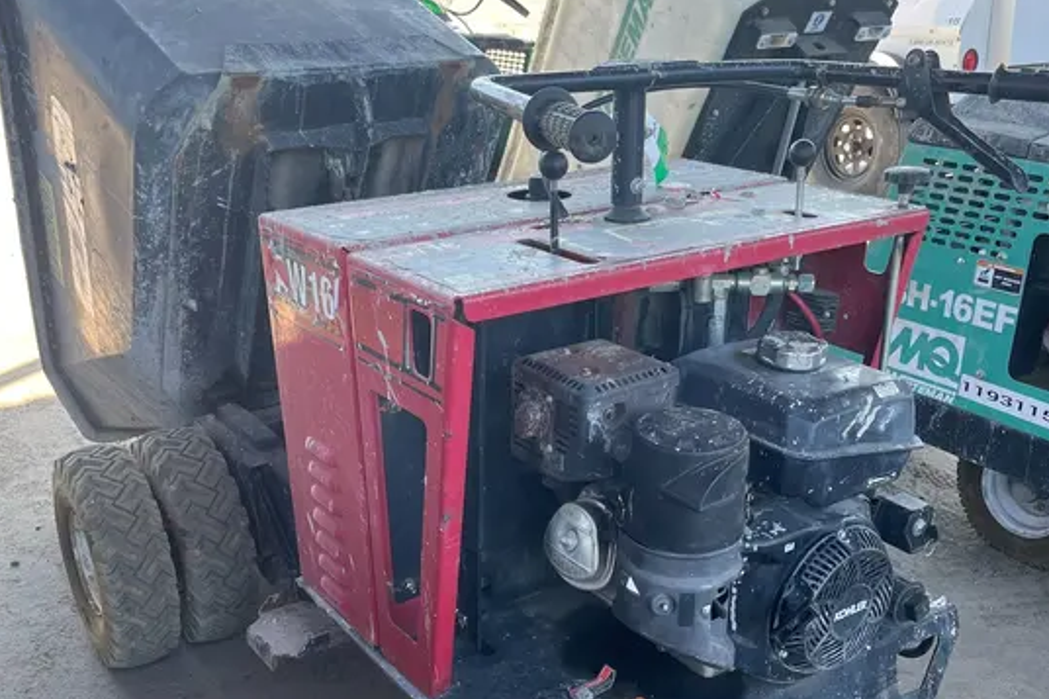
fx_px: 1078
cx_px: 513
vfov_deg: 35.5
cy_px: 481
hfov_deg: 51.9
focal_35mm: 37
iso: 40
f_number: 1.6
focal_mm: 5.1
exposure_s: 1/179
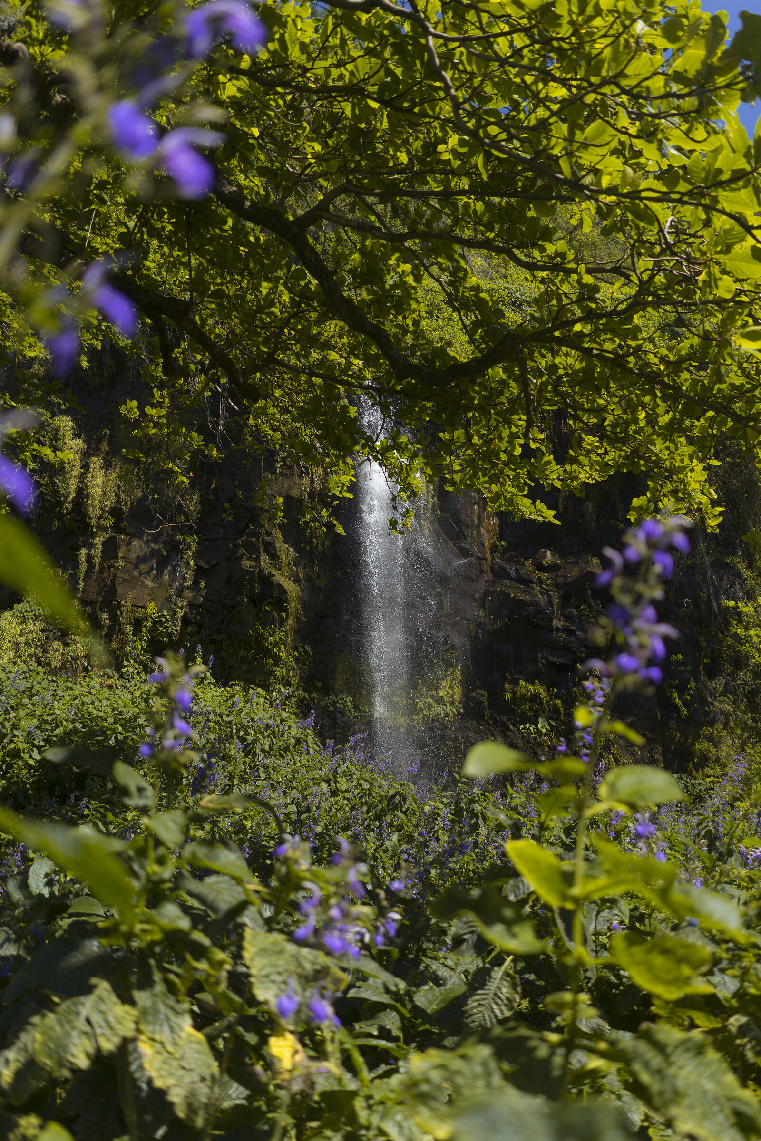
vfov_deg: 65.5
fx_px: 888
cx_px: 380
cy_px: 570
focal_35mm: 28
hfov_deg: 46.4
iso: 100
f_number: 2
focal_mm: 28
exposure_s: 1/800
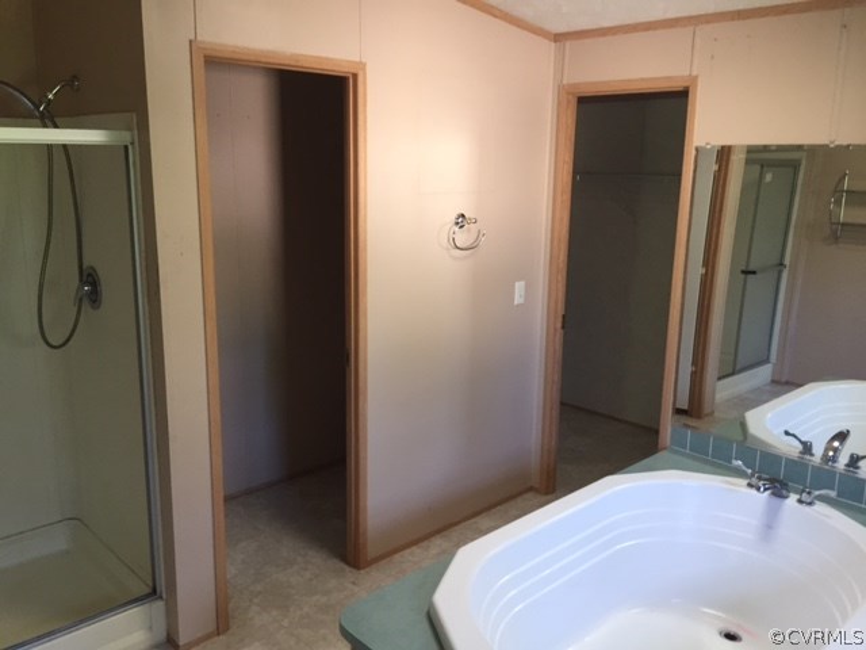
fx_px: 726
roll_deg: -1.5
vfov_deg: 48.2
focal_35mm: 29
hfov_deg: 61.7
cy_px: 325
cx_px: 433
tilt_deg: -12.9
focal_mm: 4.15
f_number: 2.2
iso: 100
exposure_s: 1/30
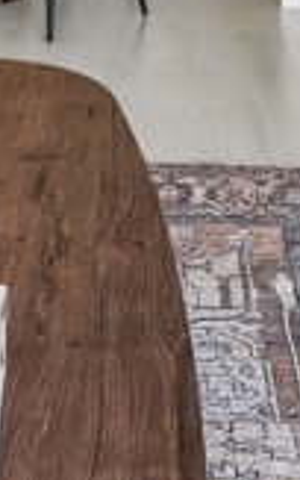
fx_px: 1242
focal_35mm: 95
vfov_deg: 19.3
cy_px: -222
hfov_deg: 13.8
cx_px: 112
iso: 400
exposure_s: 1/30
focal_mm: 19
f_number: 13
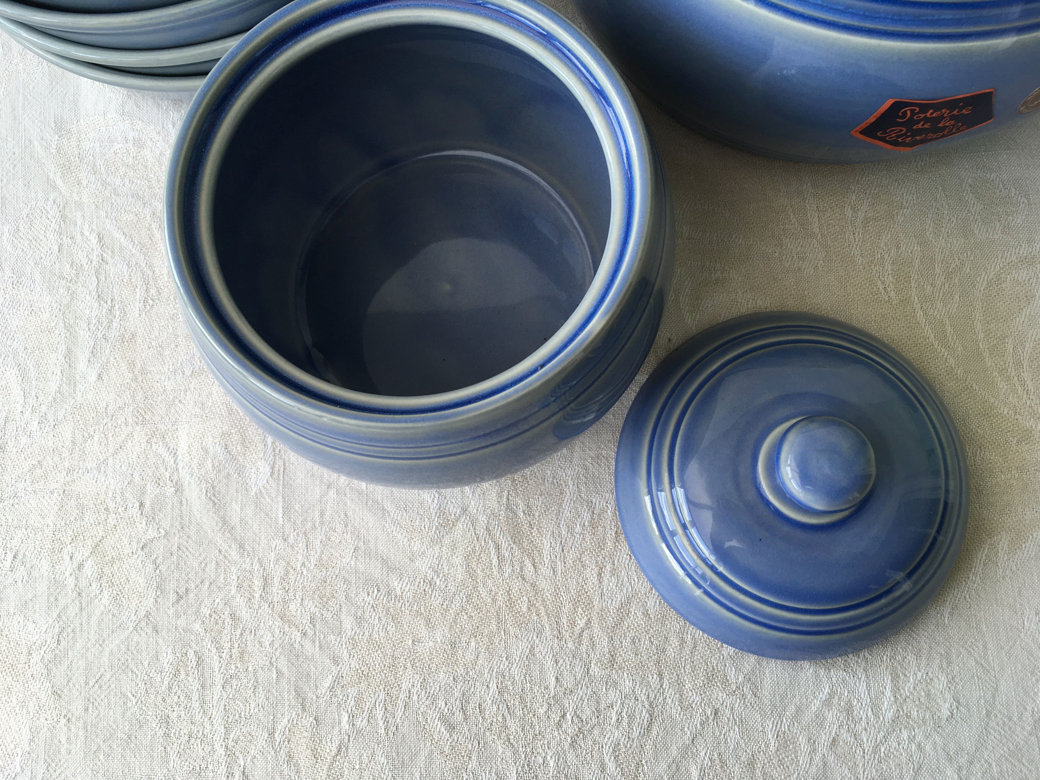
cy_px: 390
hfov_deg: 61.7
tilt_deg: -79.9
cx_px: 520
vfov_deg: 48.2
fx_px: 871
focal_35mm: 29
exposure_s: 1/100
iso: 25
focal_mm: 4.15
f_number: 2.2
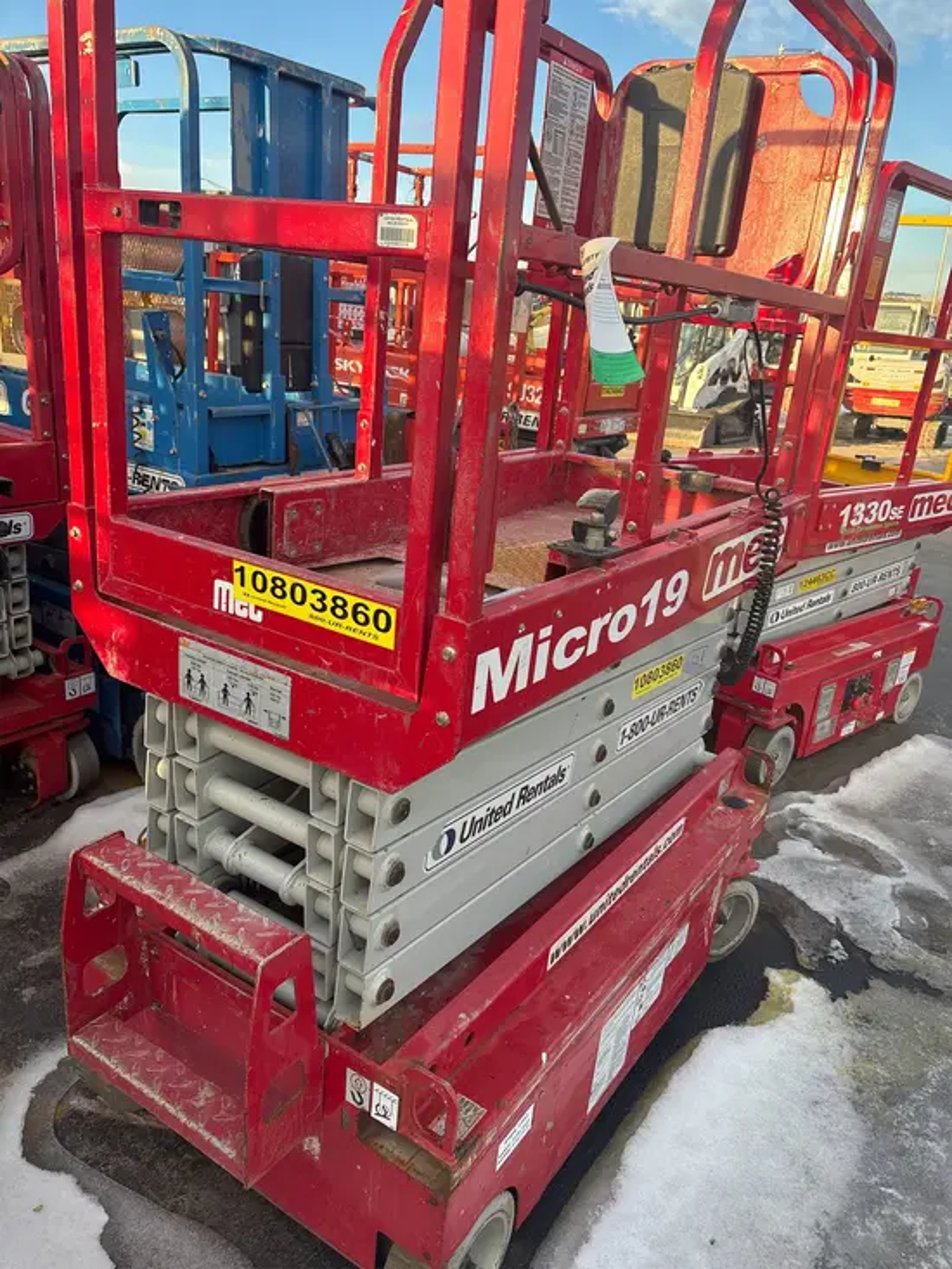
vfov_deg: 67.3
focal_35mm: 26
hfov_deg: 53.1
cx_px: 476
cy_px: 634
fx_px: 953
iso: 50
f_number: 1.6
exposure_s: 1/430
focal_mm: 5.96
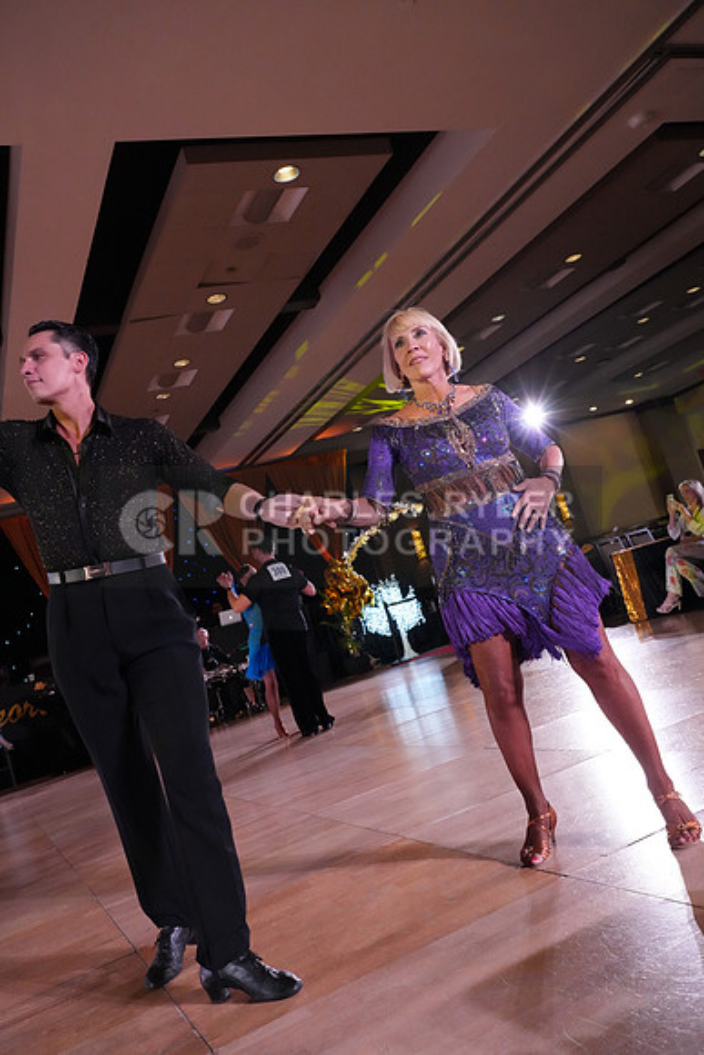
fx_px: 850
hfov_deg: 45.0
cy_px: 528
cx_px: 352
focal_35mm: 29
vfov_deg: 63.6
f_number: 6.3
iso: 8000
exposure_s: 1/400
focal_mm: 29
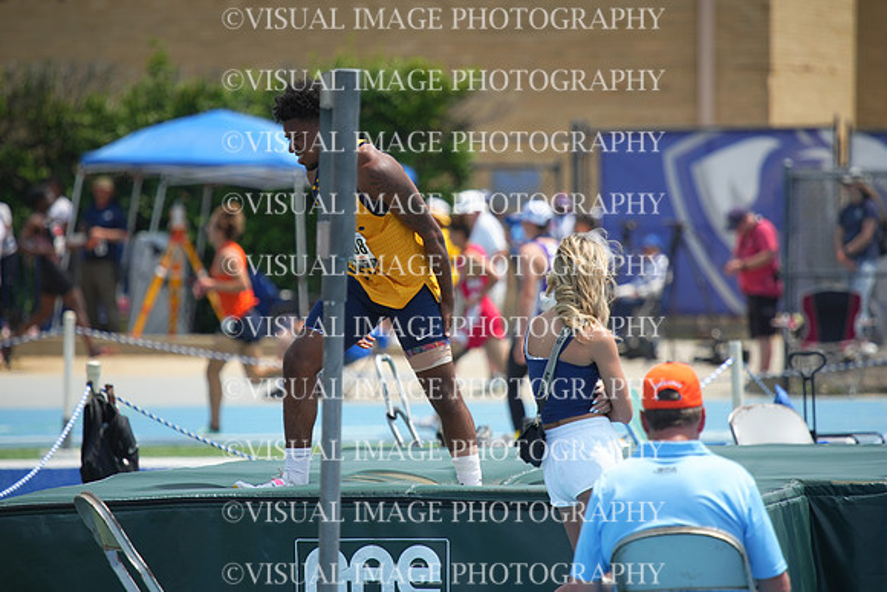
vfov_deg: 4.0
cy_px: 296
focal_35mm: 340
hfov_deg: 6.1
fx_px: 8379
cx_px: 444
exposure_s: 1/1600
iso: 400
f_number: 5.6
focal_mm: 340
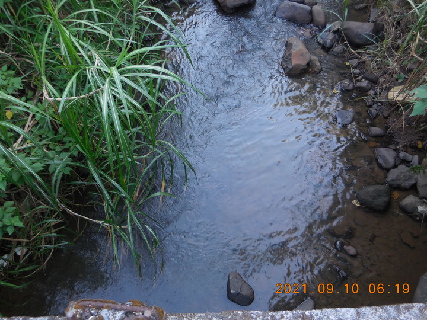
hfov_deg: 55.4
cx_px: 214
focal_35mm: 33
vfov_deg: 42.9
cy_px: 160
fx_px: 407
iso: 220
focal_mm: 5.9
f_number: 3.7
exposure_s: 1/30
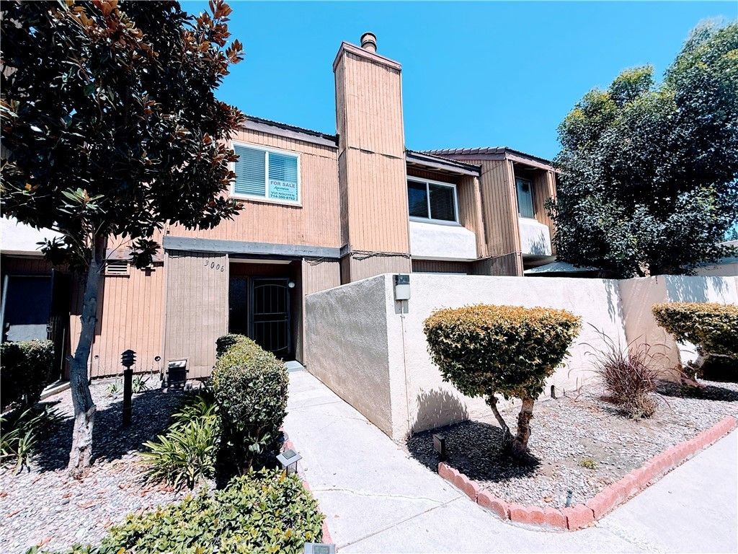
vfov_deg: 85.7
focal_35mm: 14
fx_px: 298
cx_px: 369
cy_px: 277
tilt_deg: +7.8
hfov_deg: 102.1
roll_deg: +2.0
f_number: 2.2
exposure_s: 1/2320
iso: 50
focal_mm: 2.22
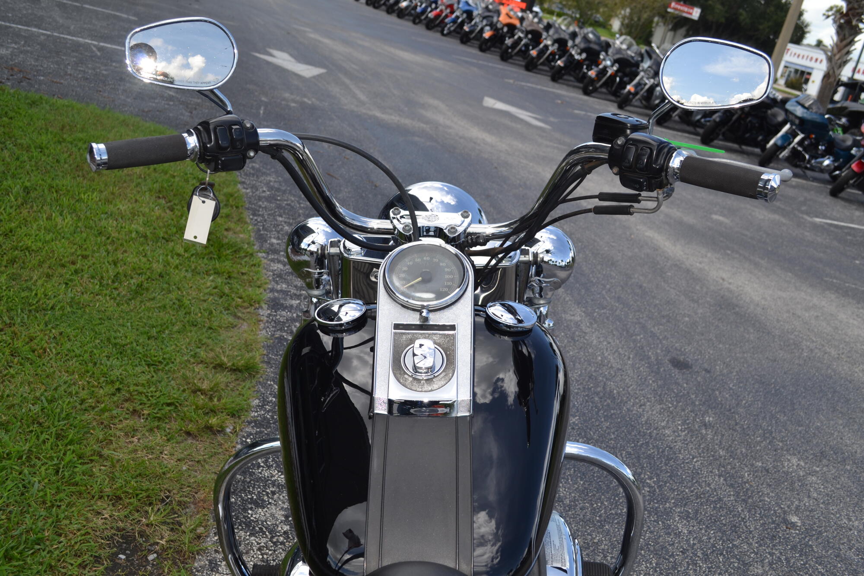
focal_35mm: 36
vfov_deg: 36.9
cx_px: 432
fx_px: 864
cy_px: 288
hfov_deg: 53.1
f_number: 6.3
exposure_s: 1/200
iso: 100
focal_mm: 24
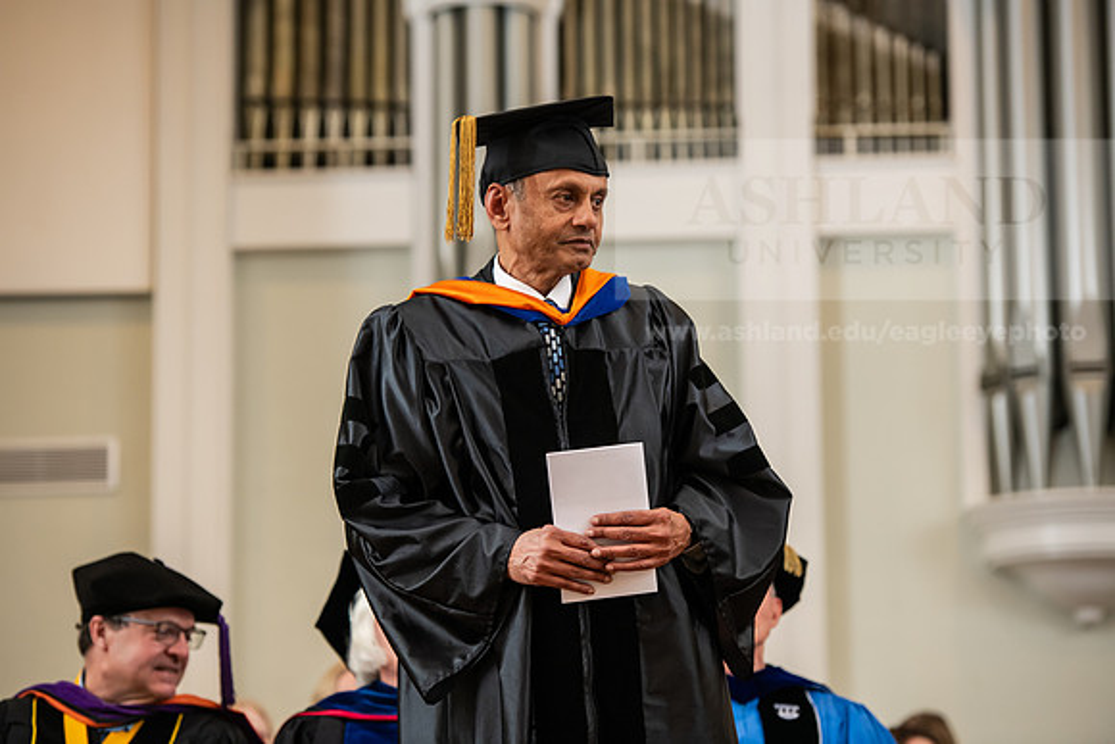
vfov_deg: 10.6
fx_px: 4027
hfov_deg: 15.8
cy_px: 372
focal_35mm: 130
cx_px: 558
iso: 1250
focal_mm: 130
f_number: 3.5
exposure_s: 1/200
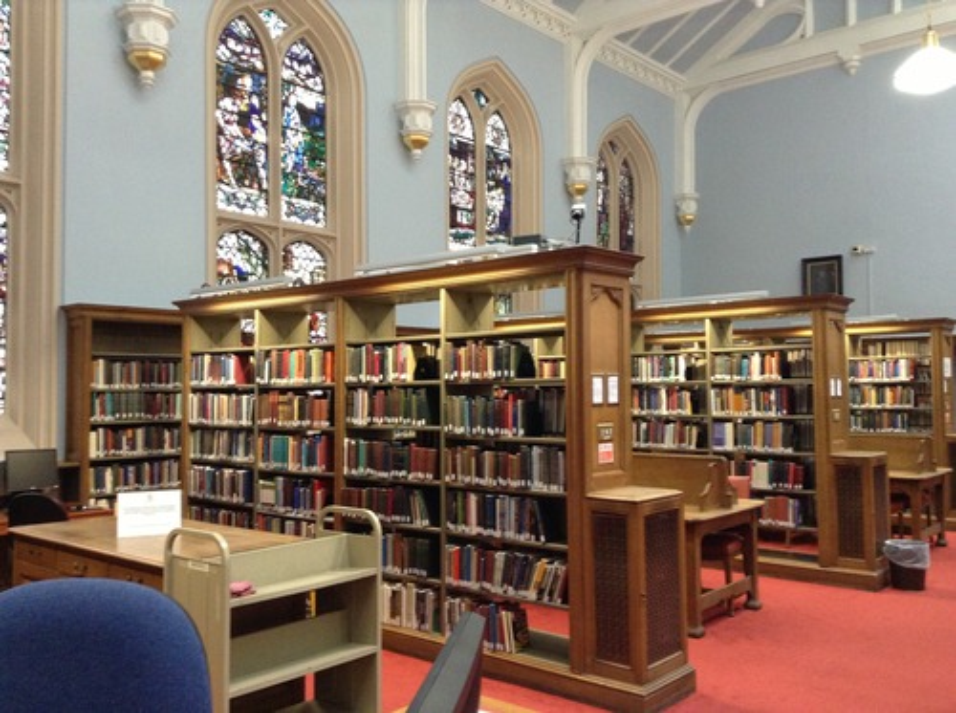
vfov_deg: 42.8
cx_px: 478
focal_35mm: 33
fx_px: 910
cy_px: 356
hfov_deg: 55.4
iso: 160
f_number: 2.4
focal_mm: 3.3
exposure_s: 1/24
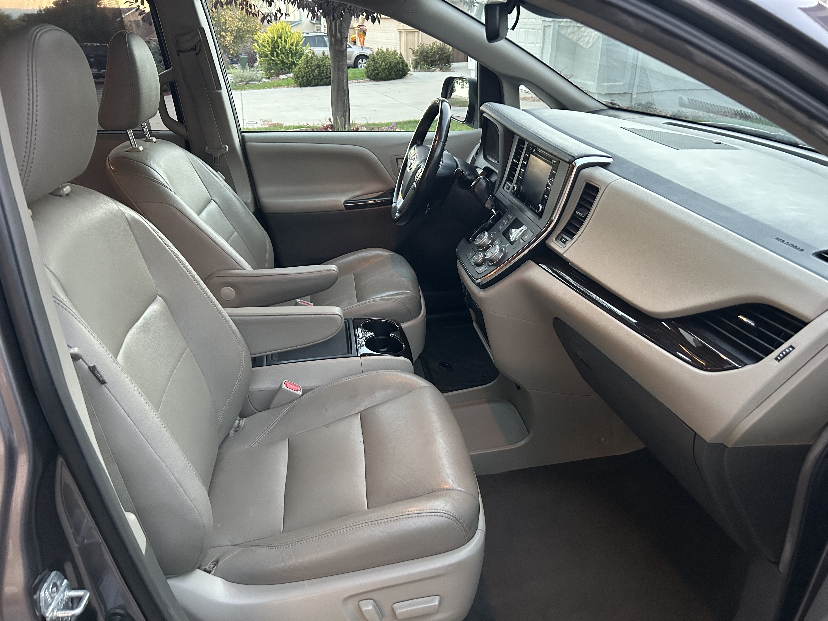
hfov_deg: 67.3
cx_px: 414
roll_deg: +0.4
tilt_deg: -26.4
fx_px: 622
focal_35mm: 26
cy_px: 310
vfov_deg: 53.1
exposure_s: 1/60
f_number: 1.5
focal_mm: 5.7
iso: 400
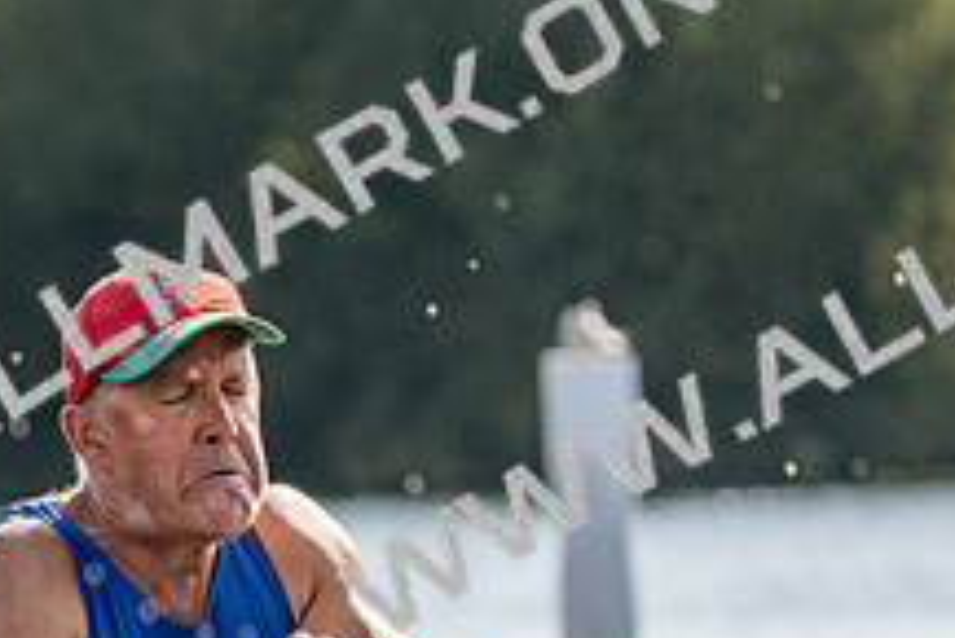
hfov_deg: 3.0
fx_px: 18077
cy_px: 706
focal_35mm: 681
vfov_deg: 2.0
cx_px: 18
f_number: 5.6
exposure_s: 1/1600
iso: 320
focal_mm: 255
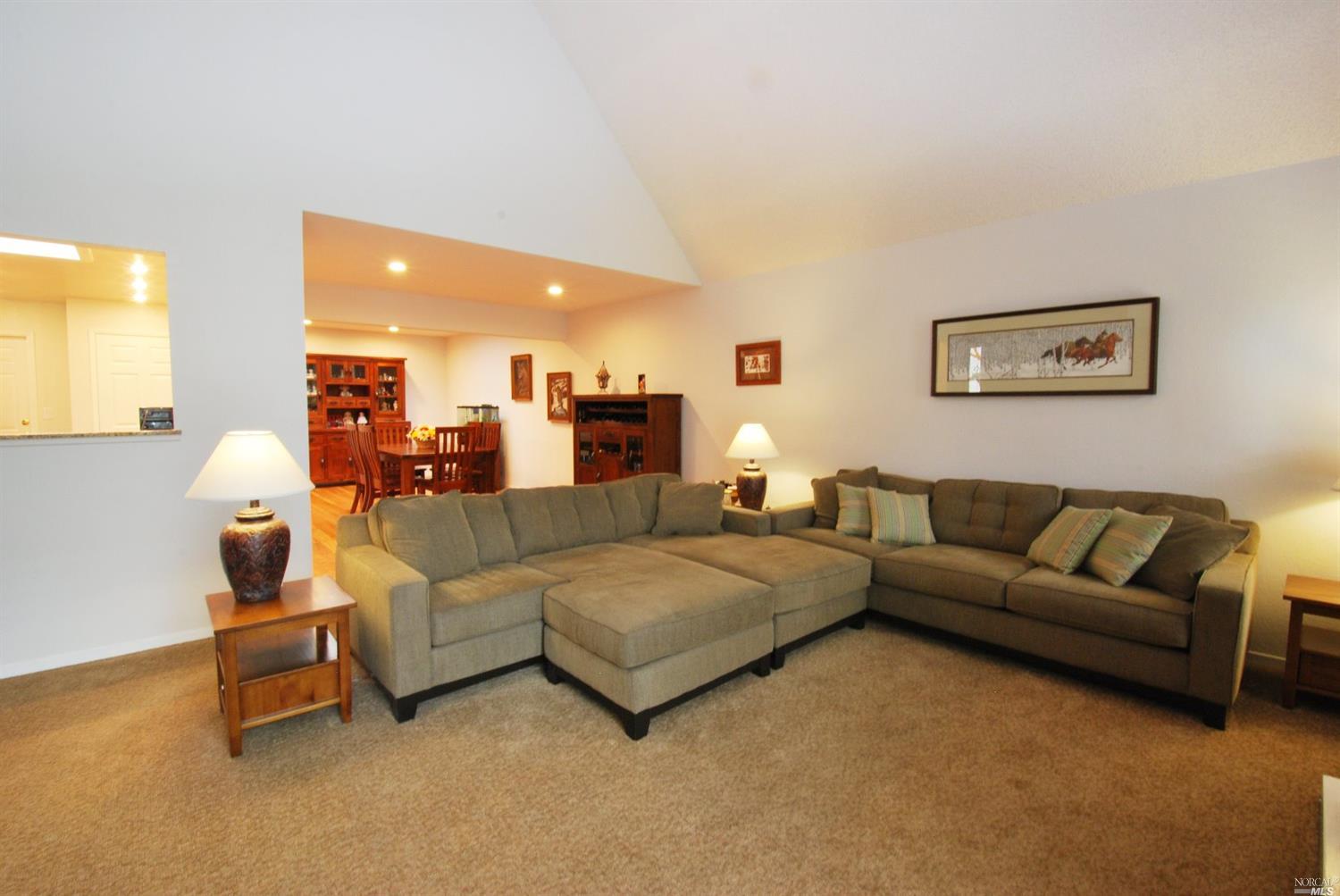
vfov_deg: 77.4
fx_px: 559
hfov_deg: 100.3
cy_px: 448
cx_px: 670
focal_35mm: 15
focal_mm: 10
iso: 400
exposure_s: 1/1.3
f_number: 16
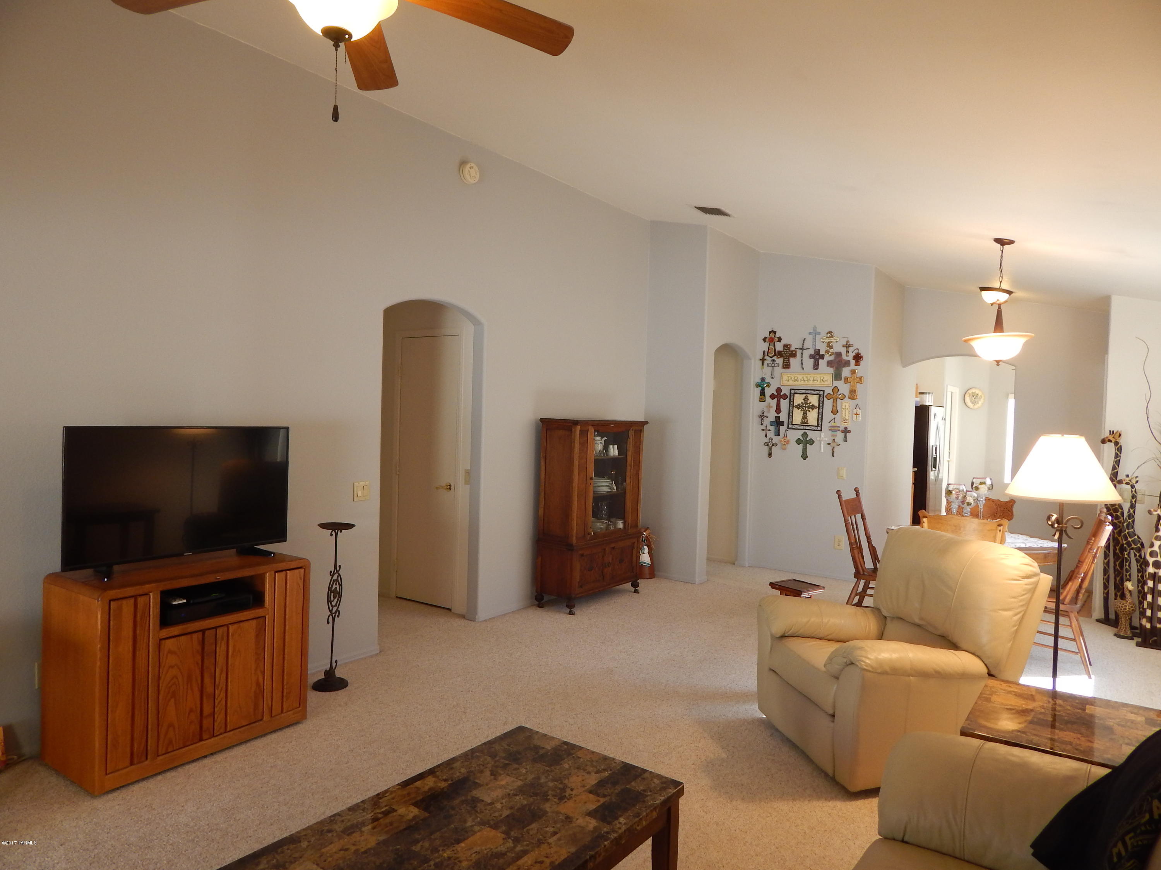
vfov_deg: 58.9
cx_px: 580
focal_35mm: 23
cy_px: 435
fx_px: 771
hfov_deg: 73.9
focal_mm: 4
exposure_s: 1/30
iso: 140
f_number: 3
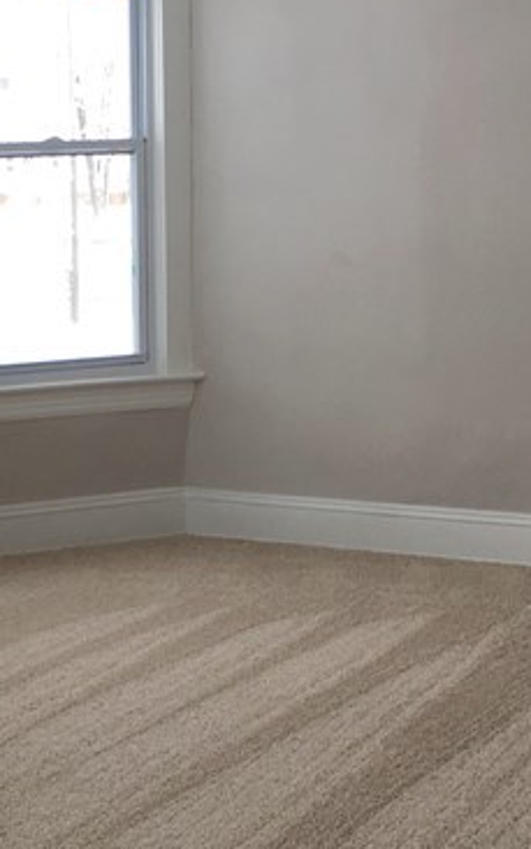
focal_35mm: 86
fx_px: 1990
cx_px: 74
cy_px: 643
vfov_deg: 23.8
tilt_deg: -13.8
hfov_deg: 15.1
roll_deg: +0.9
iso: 25
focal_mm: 4.15
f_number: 2.2
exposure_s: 1/60
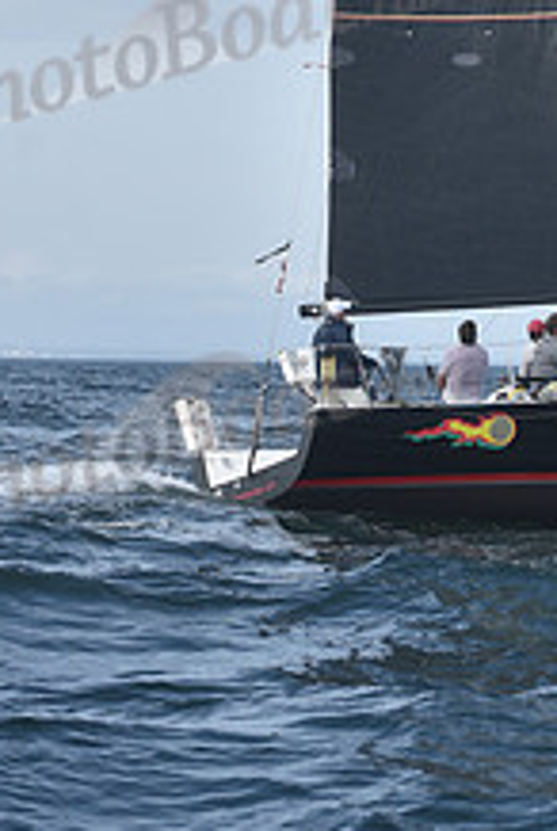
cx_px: 654
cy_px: -206
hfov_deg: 7.4
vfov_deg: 10.8
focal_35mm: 186
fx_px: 4303
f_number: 6.3
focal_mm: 70
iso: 200
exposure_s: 1/1250
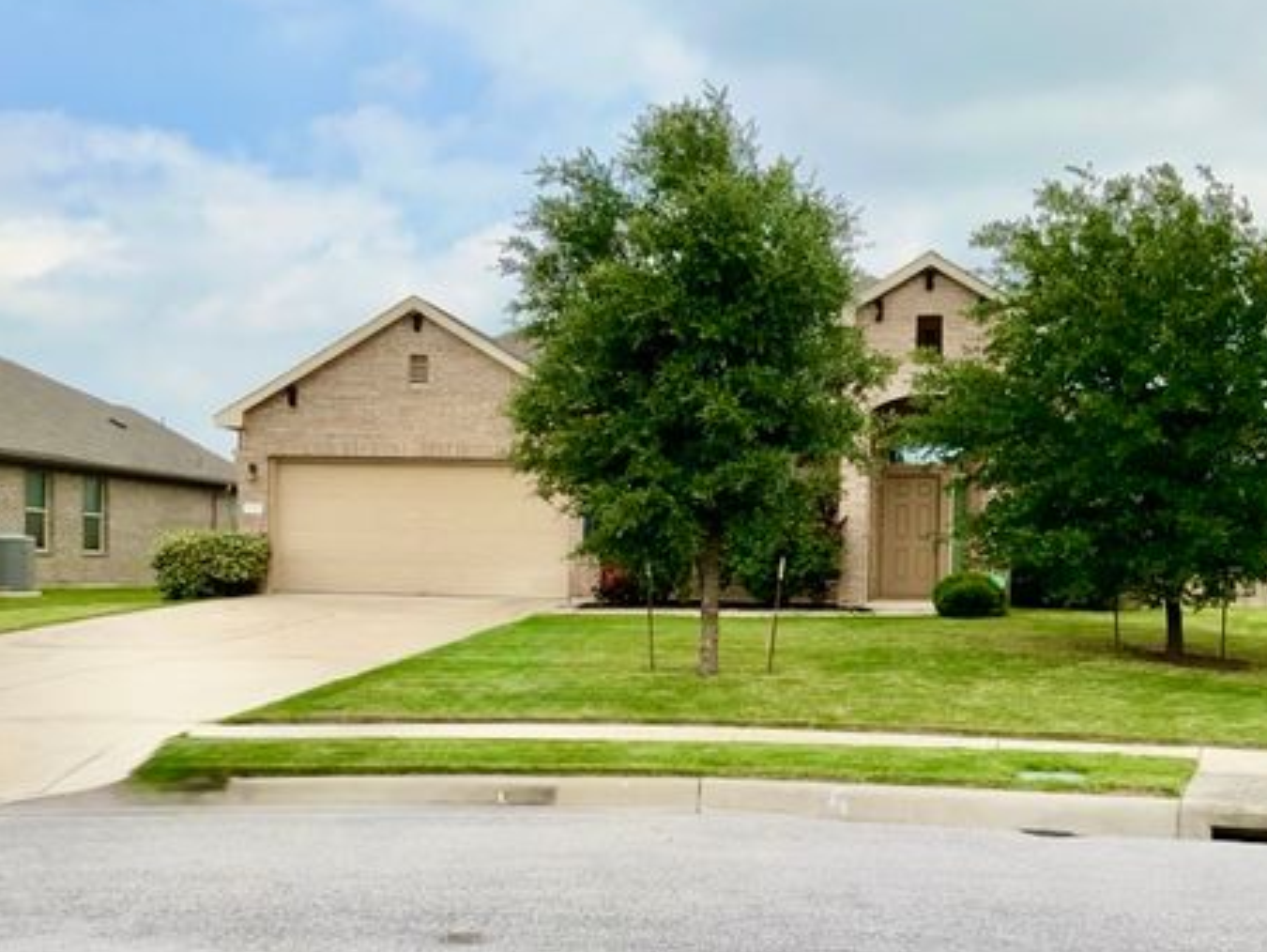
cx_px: 701
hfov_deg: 59.8
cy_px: 449
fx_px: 1099
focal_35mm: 30
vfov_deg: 46.8
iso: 25
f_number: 1.8
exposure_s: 1/1490
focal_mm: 3
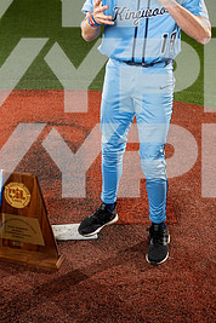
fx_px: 621
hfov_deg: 19.7
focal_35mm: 69
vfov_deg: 28.8
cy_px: 76
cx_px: 106
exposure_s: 1/250
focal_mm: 41
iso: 800
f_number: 5.6
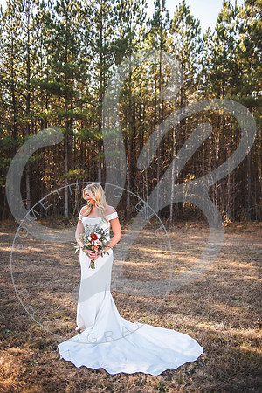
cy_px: 196
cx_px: 131
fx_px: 349
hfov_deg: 41.1
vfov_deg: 58.7
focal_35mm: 32
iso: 100
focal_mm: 32
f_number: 2.8
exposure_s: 1/250
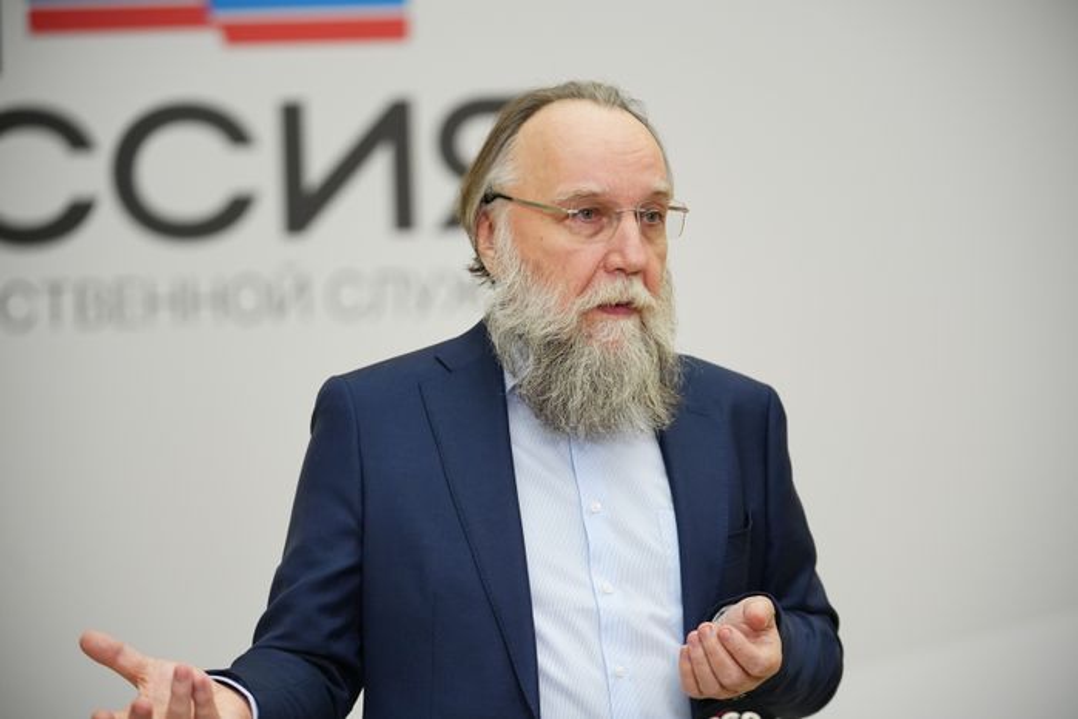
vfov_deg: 14.4
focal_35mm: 95
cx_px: 539
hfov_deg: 21.5
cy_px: 360
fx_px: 2844
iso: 2000
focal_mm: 95
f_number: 2.8
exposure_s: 1/800
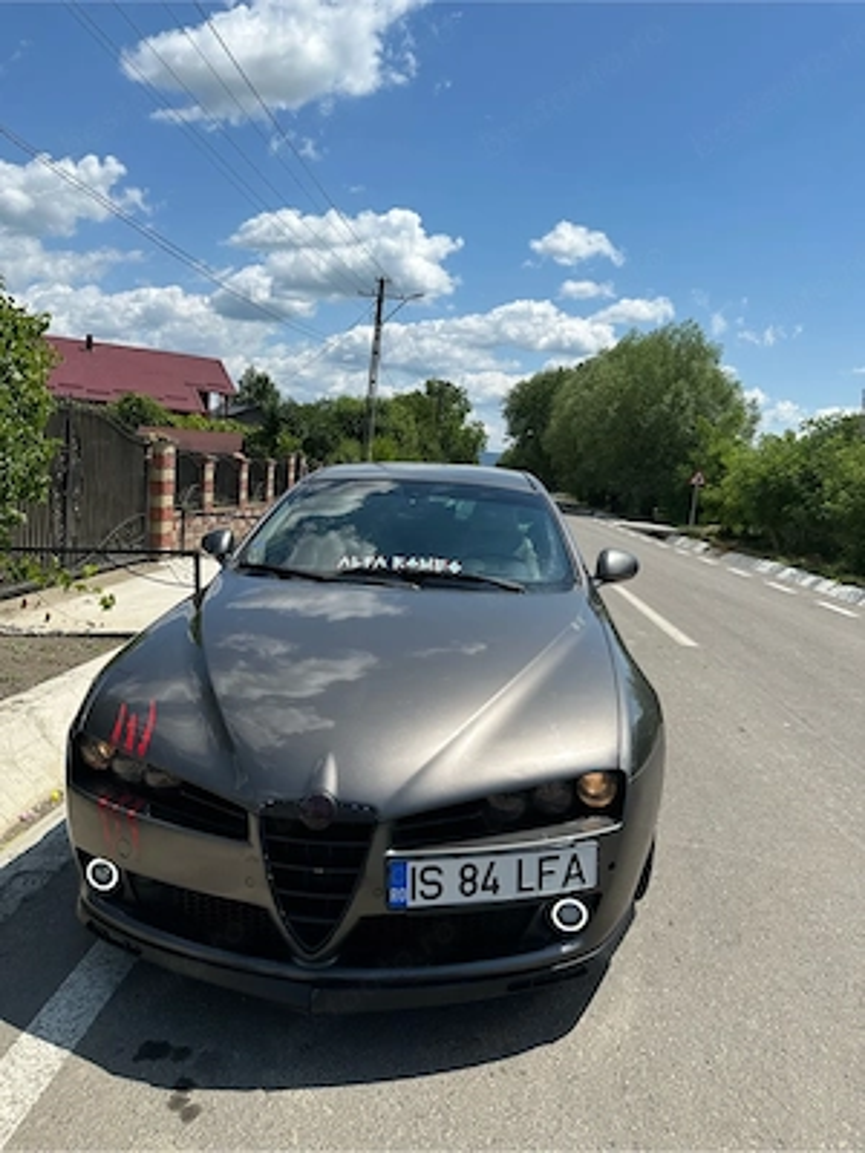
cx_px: 432
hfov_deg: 56.8
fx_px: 800
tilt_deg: -8.0
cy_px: 576
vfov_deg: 71.6
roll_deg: -8.2
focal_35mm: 24
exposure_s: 1/6211
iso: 80
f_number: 1.78
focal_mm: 6.86
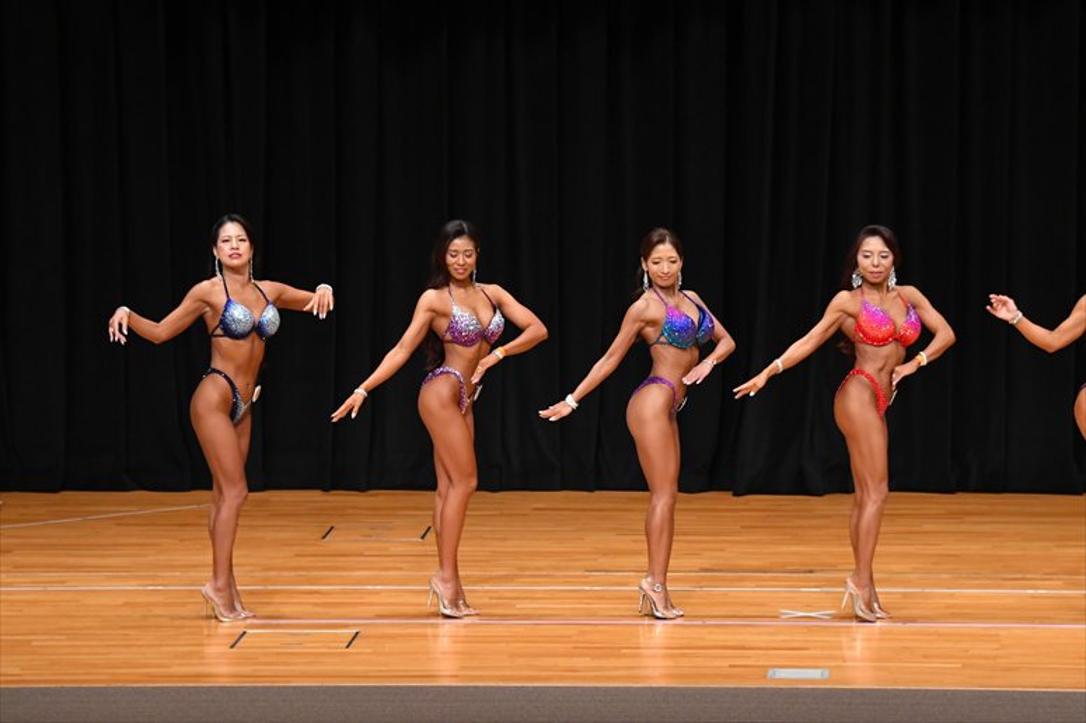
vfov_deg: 8.2
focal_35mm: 168
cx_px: 543
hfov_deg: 12.2
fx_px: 5066
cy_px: 362
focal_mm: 112
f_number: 5.6
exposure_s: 1/400
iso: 3200
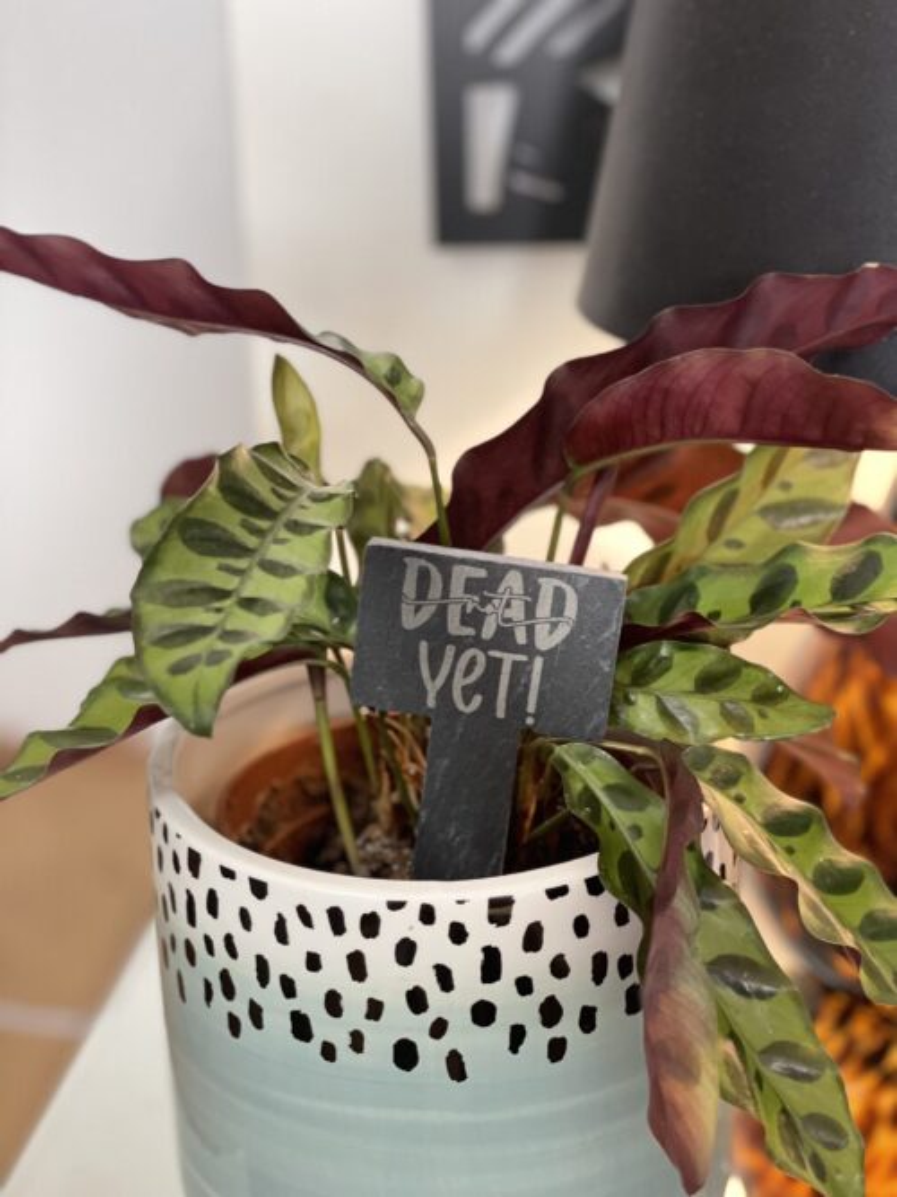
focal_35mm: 52
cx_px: 448
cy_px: 598
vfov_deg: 36.8
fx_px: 1797
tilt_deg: -18.2
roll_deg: +2.1
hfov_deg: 28.0
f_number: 2
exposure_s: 1/34
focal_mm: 6
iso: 500
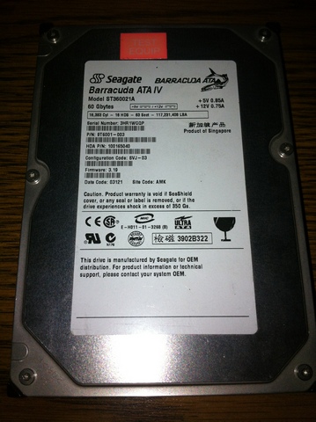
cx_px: 158
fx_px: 427
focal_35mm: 35
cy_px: 211
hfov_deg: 40.6
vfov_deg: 52.7
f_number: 2.8
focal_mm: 3.85
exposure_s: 1/256
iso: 80
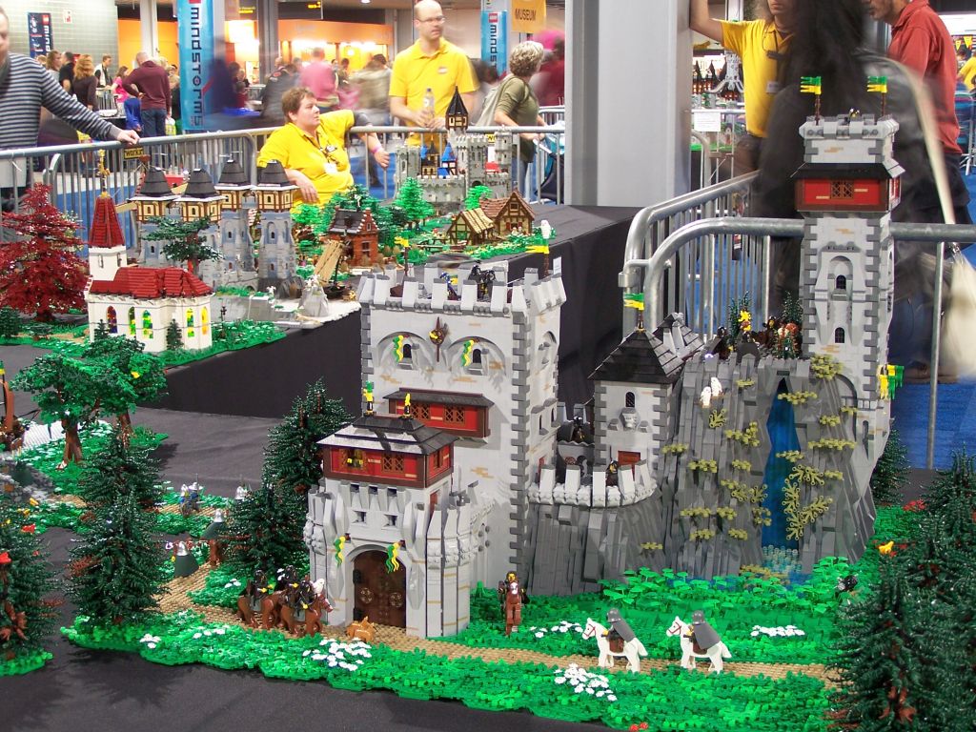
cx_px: 488
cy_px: 366
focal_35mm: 59
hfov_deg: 32.7
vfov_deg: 24.8
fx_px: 1664
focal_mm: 9.8
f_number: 3.1
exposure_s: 1/2
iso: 80
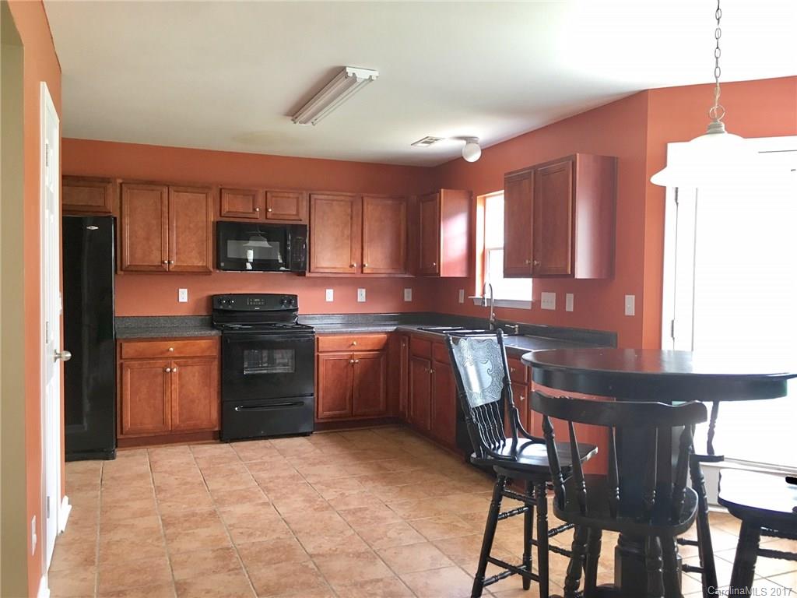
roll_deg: -1.4
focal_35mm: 29
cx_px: 398
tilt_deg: -1.6
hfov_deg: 61.7
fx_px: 668
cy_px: 299
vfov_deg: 48.2
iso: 100
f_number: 2.2
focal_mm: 4.15
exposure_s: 1/30
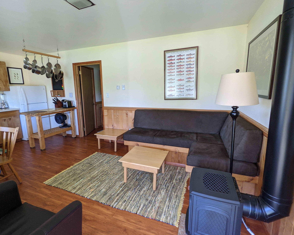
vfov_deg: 77.0
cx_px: 138
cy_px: 118
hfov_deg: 89.5
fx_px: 148
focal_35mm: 17
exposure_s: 1/23.8
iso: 89
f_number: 2.2
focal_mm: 2.22
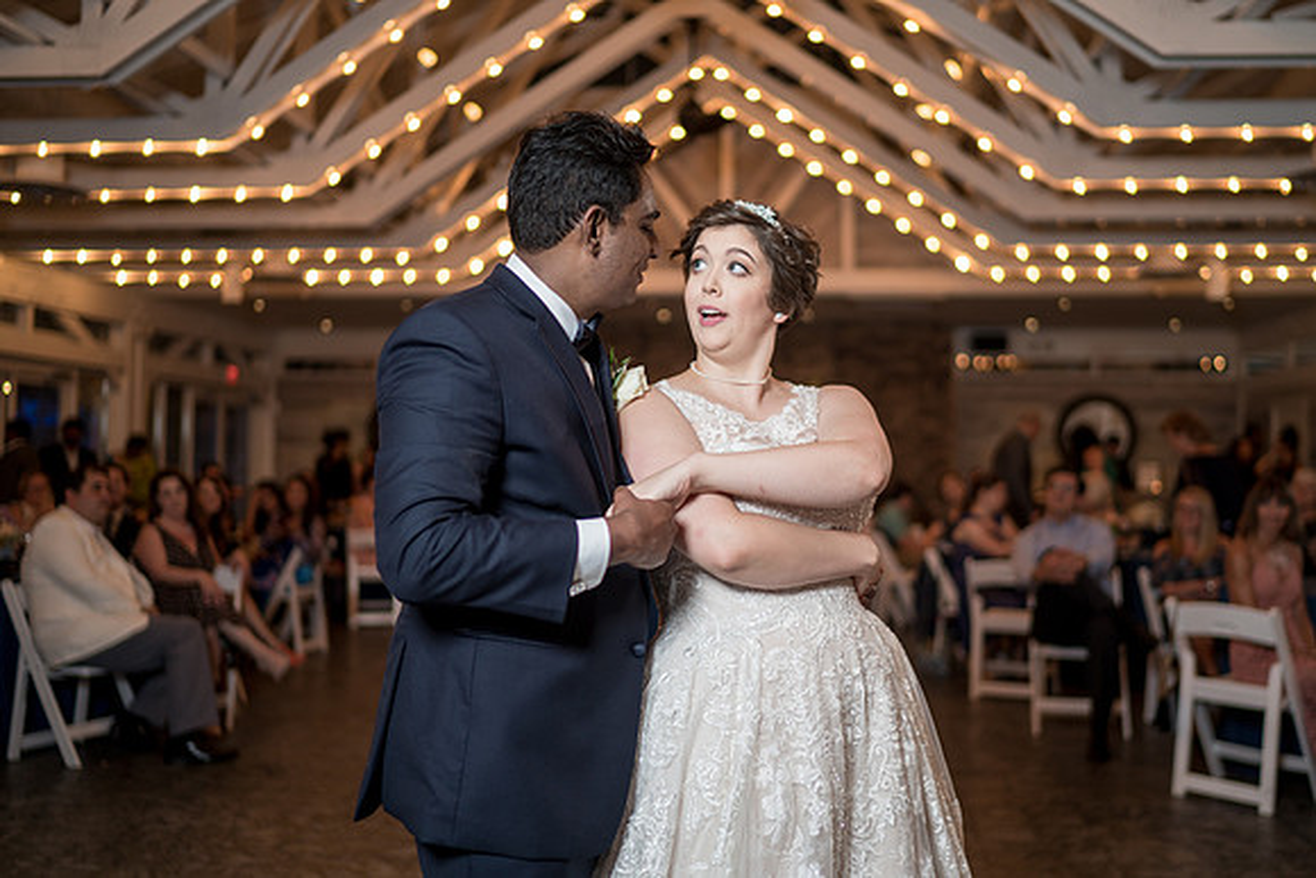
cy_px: 406
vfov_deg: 35.4
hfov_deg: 51.1
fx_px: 1376
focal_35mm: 38
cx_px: 708
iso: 200
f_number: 1.4
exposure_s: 1/200
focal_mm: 35
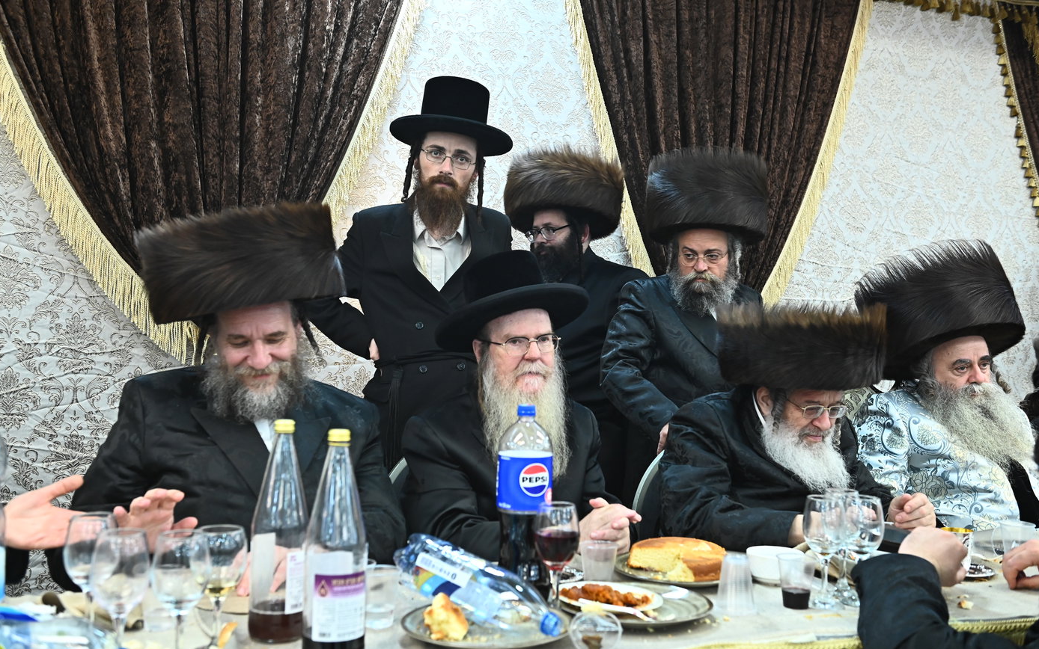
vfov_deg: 34.4
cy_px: 313
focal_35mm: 37
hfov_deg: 52.7
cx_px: 522
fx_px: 1048
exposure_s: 1/200
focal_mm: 36
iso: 2000
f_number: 4.5
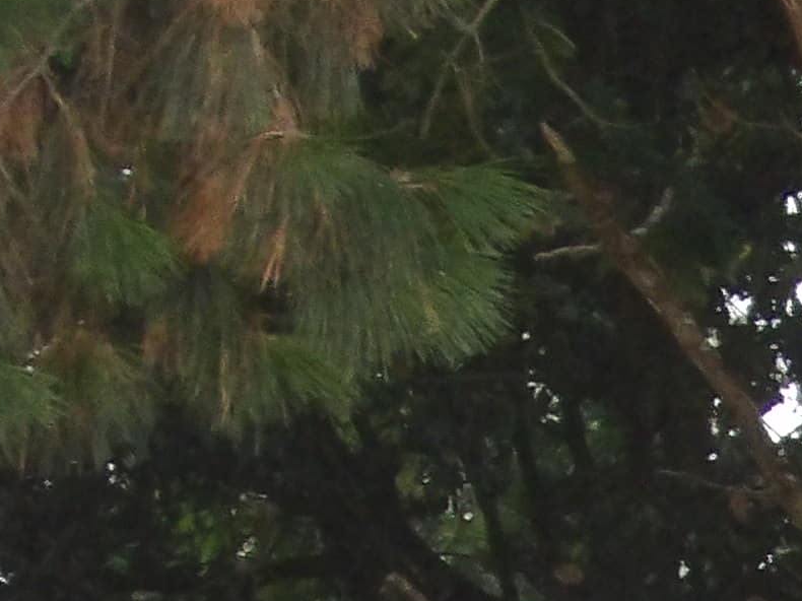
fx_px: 16352
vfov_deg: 2.1
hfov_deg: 2.8
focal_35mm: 706
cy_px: 1568
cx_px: 1673
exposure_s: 1/100
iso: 449
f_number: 4.2
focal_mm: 21.7
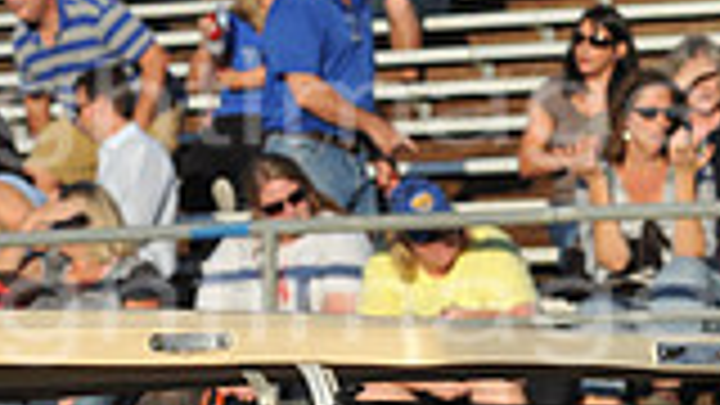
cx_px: 184
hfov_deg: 8.1
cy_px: 801
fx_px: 5078
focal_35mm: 266
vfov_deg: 4.5
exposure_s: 1/1600
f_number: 5
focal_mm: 70
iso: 200
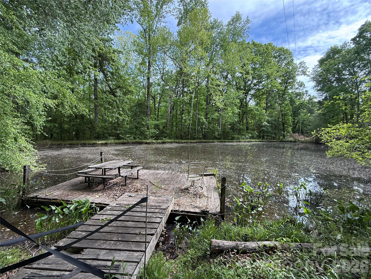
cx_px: 186
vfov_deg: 85.7
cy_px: 140
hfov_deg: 102.1
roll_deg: -1.4
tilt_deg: -2.1
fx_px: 150
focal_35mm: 14
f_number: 2.2
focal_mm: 2.22
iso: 50
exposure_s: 1/266
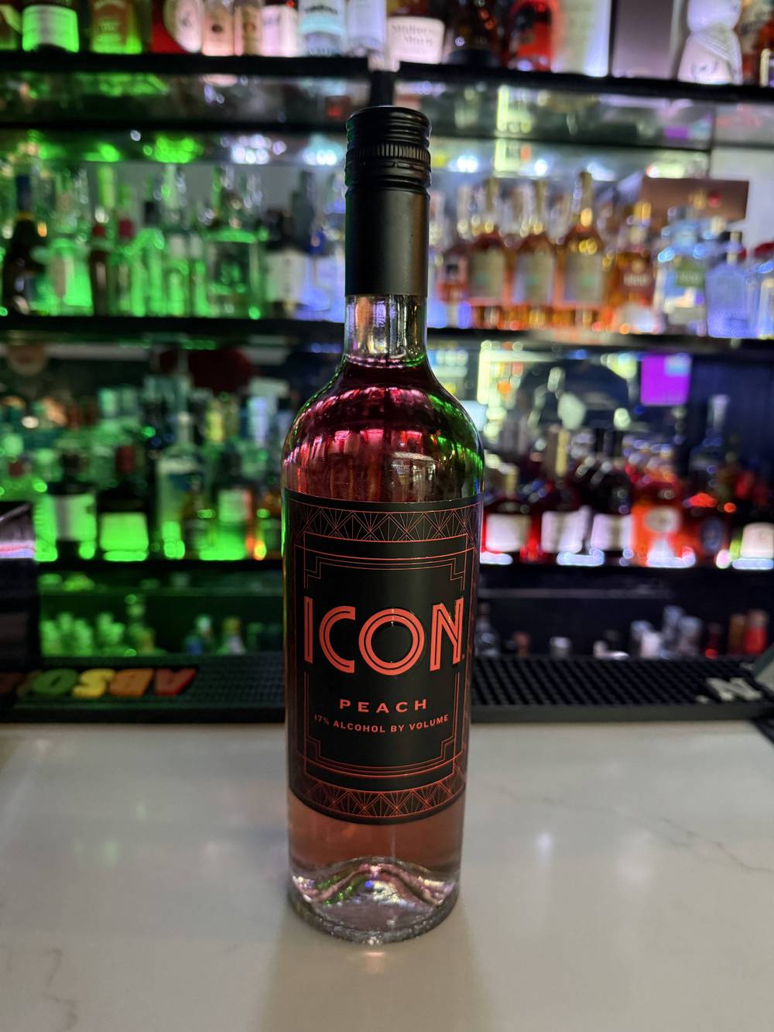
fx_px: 715
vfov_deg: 71.6
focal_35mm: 24
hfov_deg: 56.8
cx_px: 387
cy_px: 516
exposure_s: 1/60
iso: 800
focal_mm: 6.76
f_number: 1.78
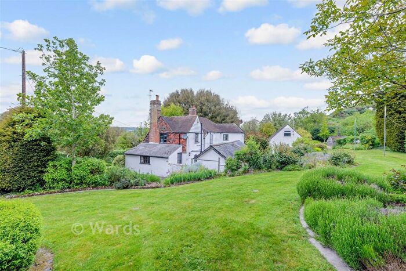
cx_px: 203
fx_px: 158
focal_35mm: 14
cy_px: 136
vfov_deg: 81.2
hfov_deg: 104.2
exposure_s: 1/60
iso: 100
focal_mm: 14
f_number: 8
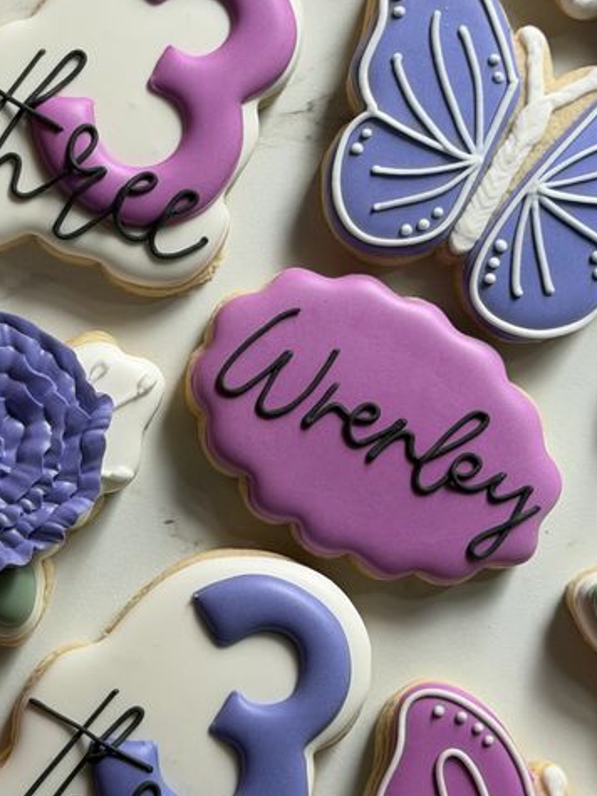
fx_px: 2324
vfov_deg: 19.5
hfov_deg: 14.5
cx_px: 57
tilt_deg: -84.6
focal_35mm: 101
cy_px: 372
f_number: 1.78
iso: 50
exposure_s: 1/121
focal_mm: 6.76
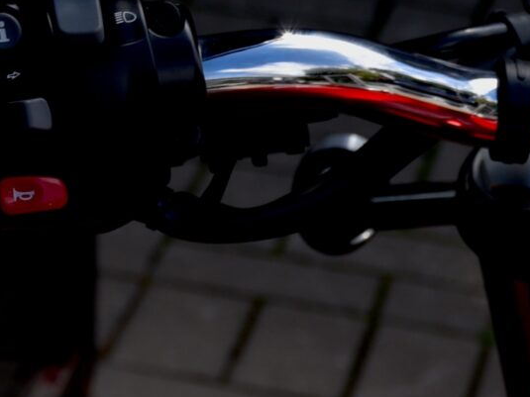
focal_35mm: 230
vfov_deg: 6.2
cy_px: 964
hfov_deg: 8.4
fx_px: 3521
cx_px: 750
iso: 100
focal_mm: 50
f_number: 7.1
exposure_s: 1/200
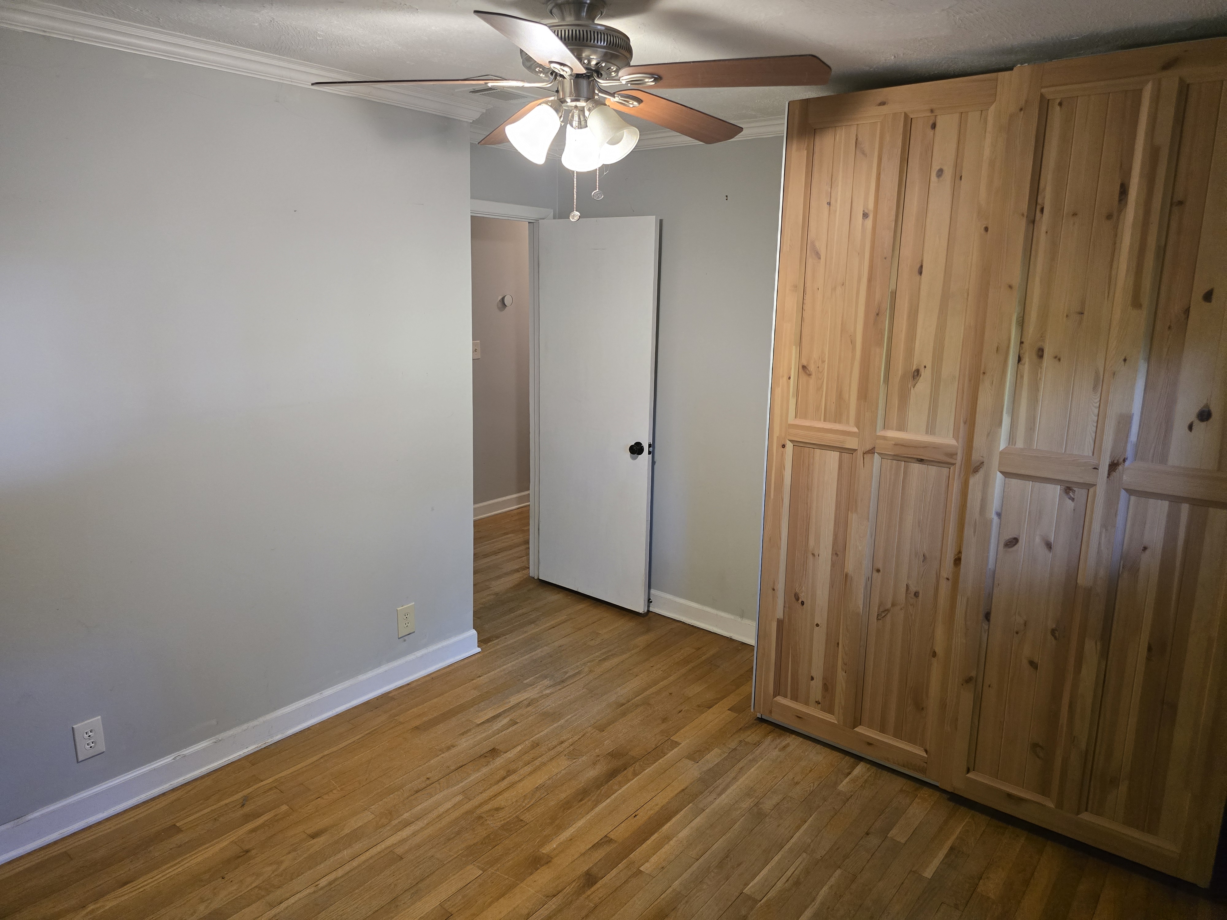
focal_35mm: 23
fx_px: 815
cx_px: 614
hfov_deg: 73.9
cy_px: 460
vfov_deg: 58.9
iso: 1000
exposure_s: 1/120
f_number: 1.7
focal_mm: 6.3
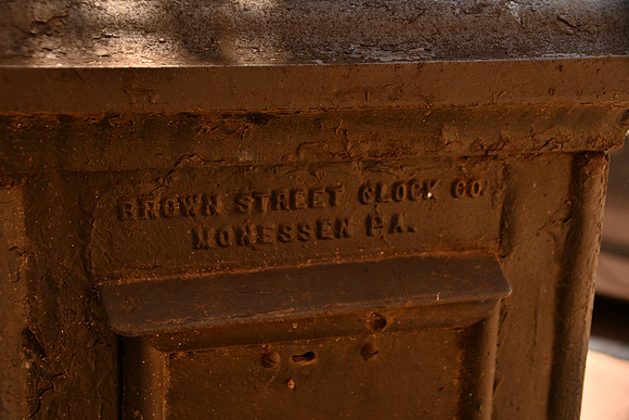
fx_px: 1153
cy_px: 210
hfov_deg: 30.5
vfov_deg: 20.6
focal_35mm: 66
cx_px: 314
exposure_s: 1/125
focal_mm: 44
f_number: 4.5
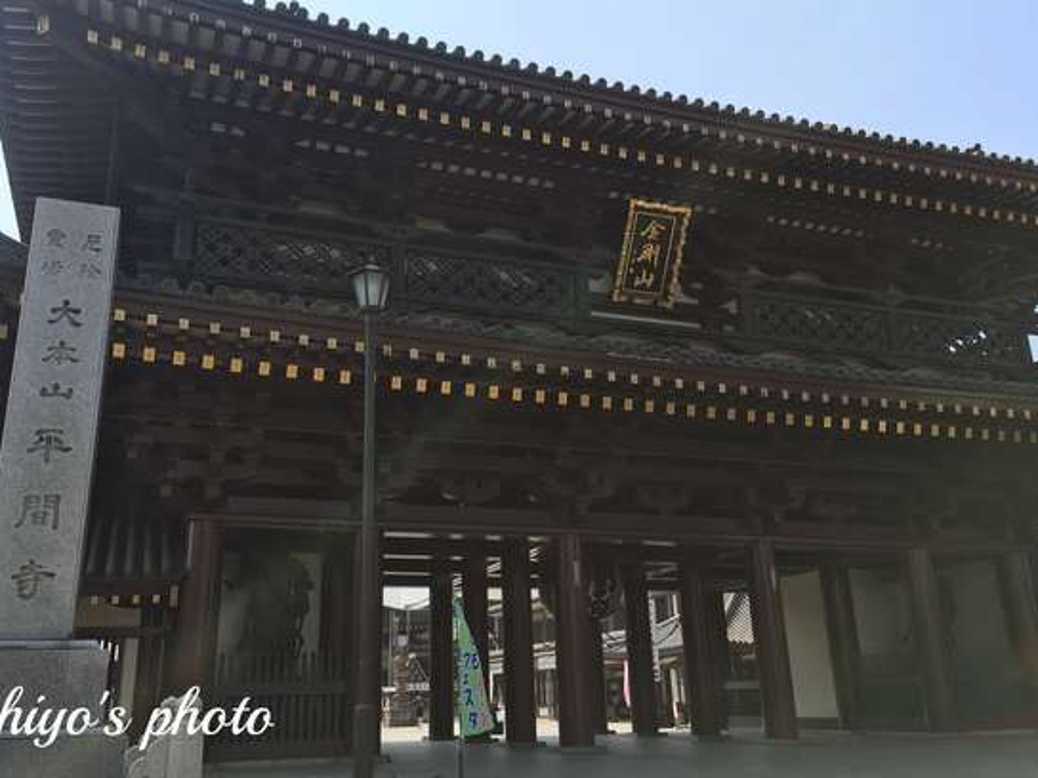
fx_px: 960
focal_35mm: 32
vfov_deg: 44.1
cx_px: 492
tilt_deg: +19.5
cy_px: 353
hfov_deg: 56.8
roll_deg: -0.4
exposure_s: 1/1083
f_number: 2.2
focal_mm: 4.15
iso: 25
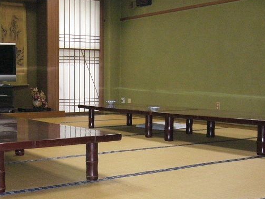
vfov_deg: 26.0
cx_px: 58
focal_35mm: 56
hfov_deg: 33.5
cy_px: 128
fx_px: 429
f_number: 2.8
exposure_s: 1/60
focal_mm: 5.8
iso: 400
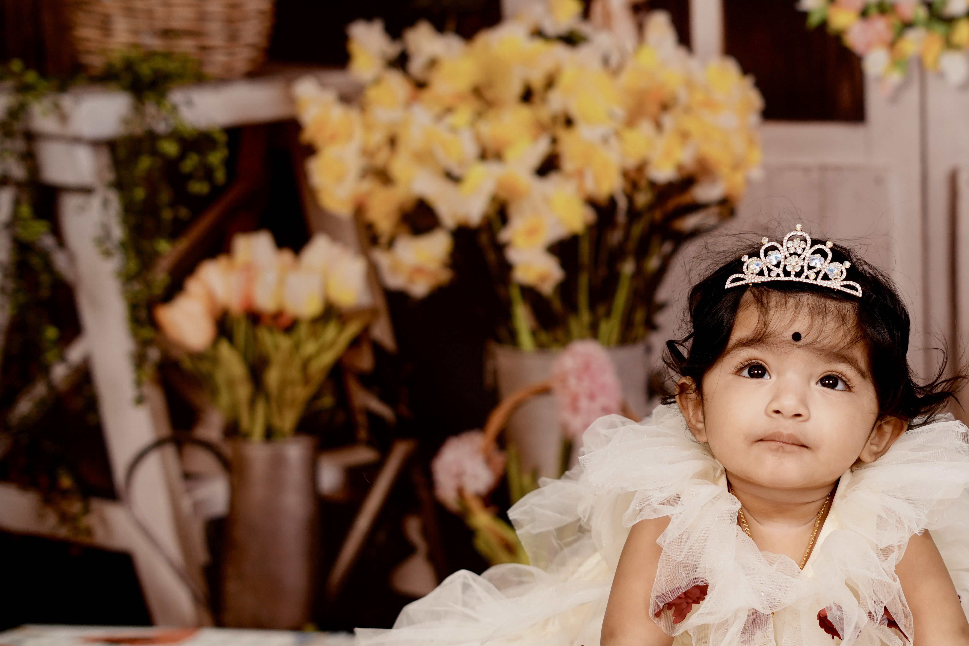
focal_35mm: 88
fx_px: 2369
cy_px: 297
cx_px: 788
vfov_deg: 15.5
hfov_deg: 22.8
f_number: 2.8
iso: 640
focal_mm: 50
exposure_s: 1/500
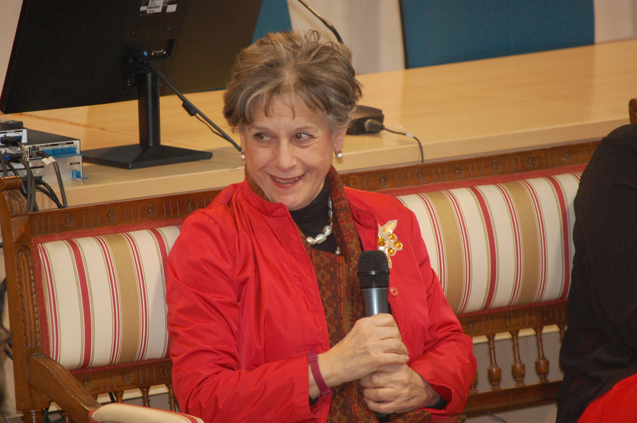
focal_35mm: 300
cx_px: 318
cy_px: 212
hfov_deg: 6.9
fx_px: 5304
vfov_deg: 4.6
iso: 1400
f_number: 5.6
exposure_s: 1/60
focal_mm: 200
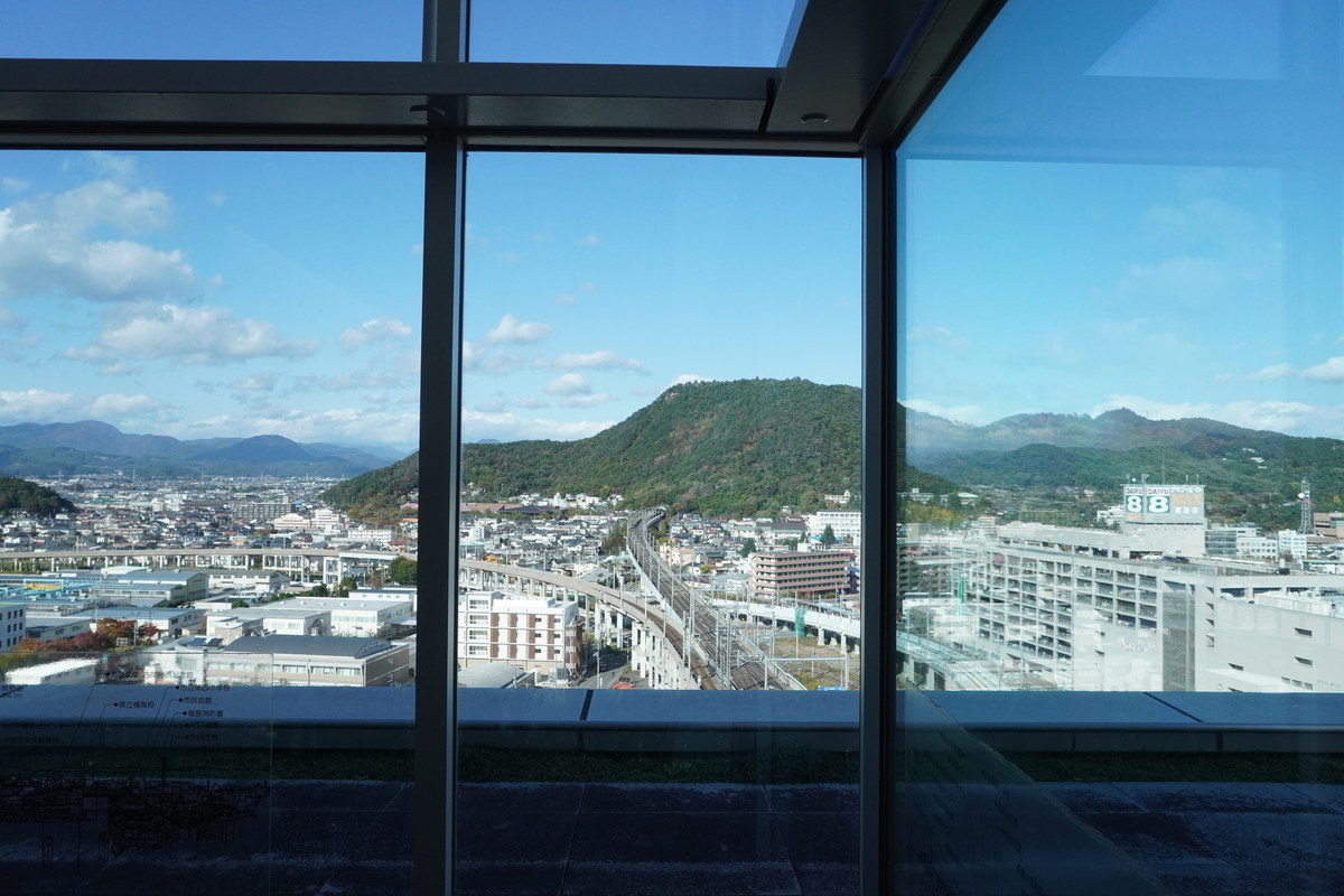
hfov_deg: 70.4
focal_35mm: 26
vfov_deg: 50.4
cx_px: 672
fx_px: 952
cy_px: 448
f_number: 8
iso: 800
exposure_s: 1/1250
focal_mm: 17
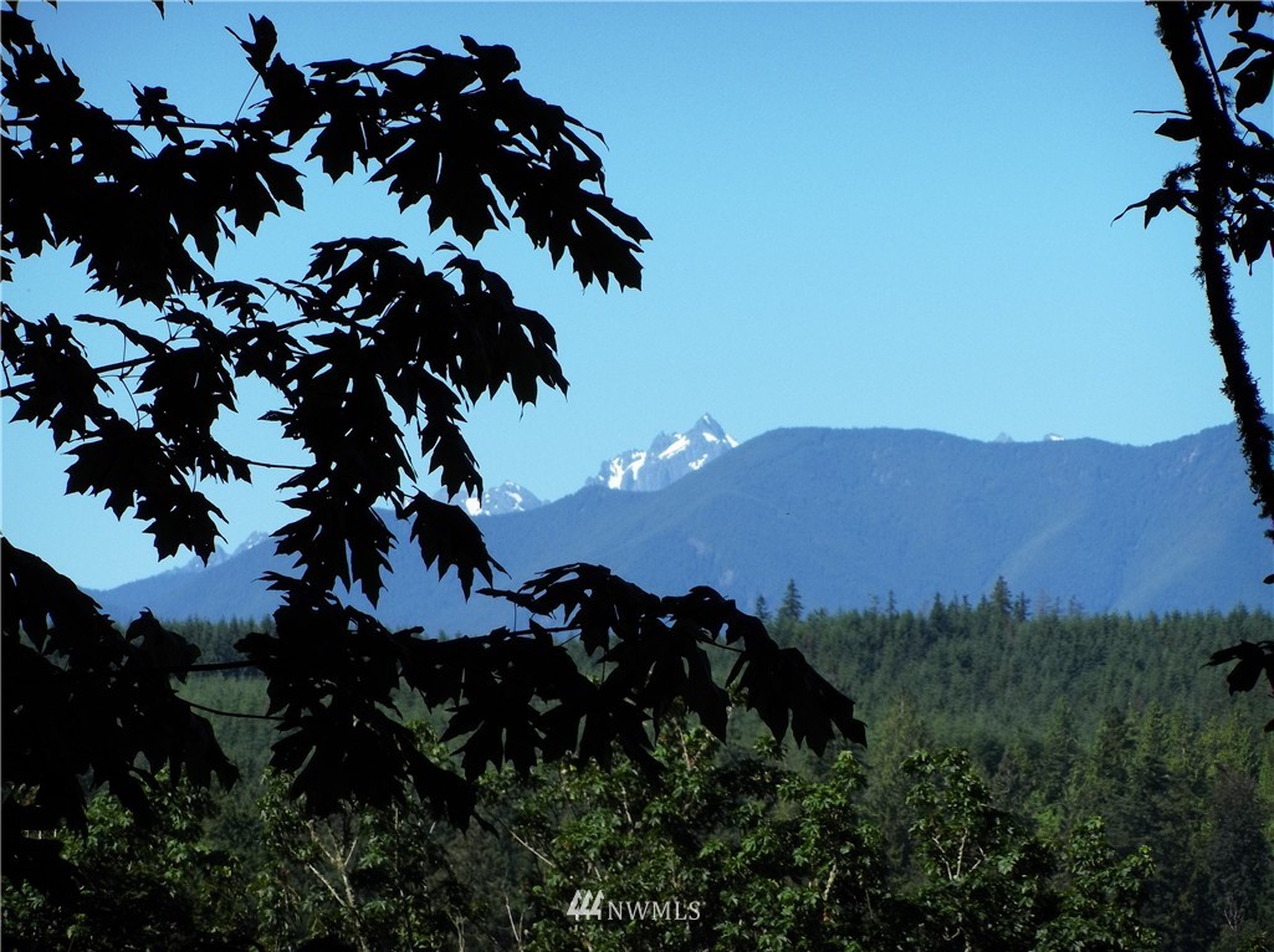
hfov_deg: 9.1
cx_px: 637
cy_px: 476
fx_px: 8013
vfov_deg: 6.8
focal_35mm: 218
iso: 100
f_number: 6.2
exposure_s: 1/500
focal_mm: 39.2
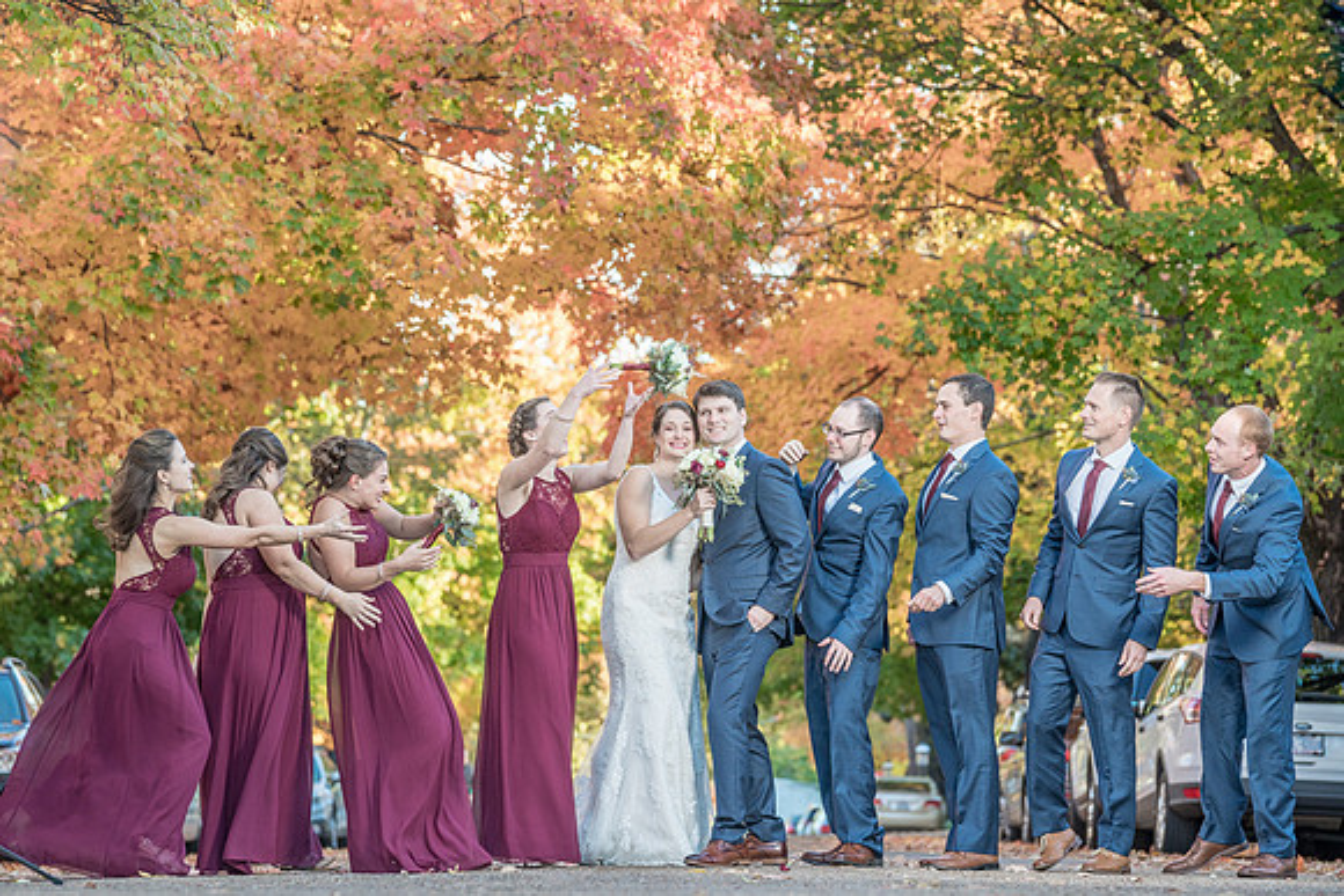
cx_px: 681
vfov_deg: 8.5
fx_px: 6057
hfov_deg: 12.7
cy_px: 473
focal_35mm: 162
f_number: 5.6
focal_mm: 147
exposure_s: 1/250
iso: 800
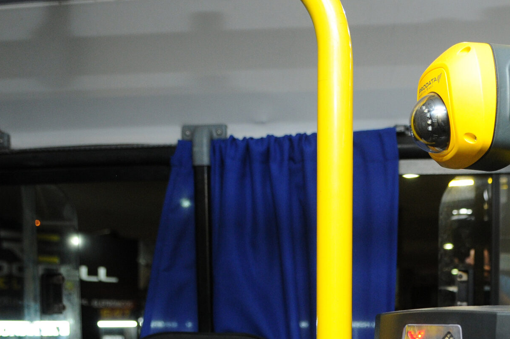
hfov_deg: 36.4
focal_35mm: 54
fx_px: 765
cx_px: 346
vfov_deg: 23.8
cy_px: 349
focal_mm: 17
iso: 640
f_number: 3.2
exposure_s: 1/80
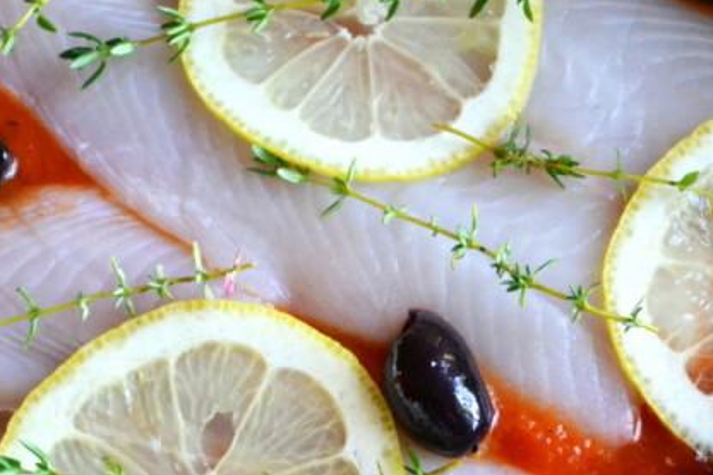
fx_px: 2749
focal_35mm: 139
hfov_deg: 14.8
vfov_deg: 9.9
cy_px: 328
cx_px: 422
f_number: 5.6
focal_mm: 55
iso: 3200
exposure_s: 1/60
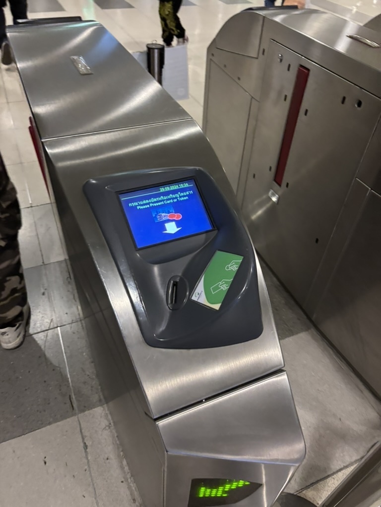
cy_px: 254
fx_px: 382
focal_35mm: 26
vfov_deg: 67.3
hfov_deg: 53.1
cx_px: 190
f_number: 1.6
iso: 500
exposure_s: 1/33
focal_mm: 5.96
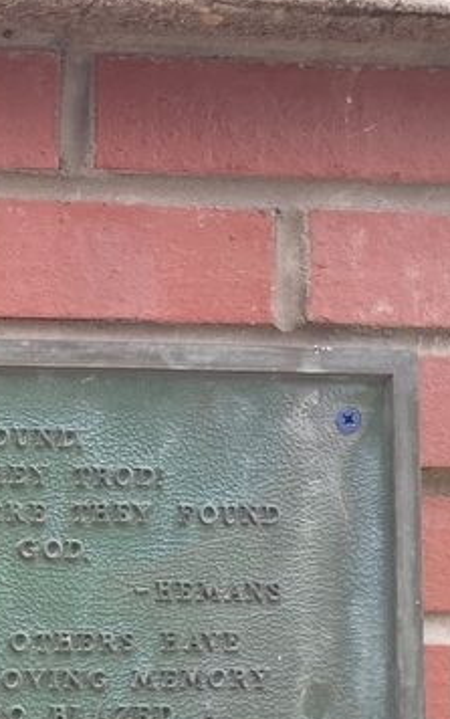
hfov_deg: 17.1
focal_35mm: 69
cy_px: 580
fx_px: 1352
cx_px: -220
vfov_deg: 29.1
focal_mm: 4.27
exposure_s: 1/60
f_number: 1.8
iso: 132
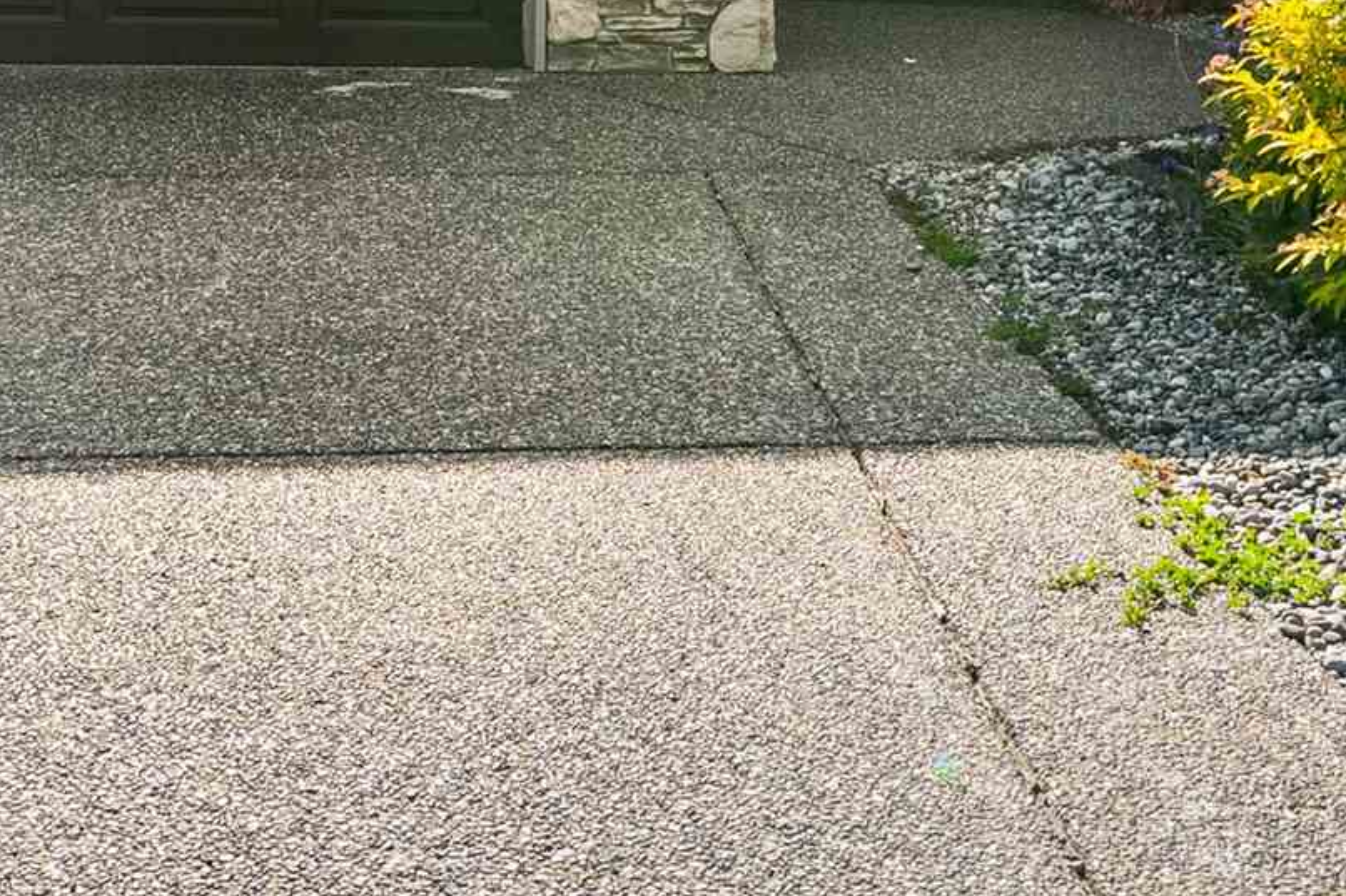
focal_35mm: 61
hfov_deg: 32.8
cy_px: -218
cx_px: 546
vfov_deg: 20.6
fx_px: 2280
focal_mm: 16
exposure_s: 1/125
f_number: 8
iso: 200
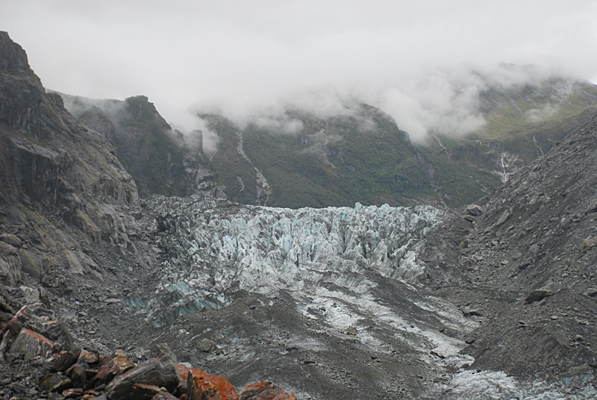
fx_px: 1295
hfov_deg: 26.0
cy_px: 200
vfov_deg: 17.6
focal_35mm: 78
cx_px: 298
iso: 400
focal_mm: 52
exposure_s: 1/1600
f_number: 5.6
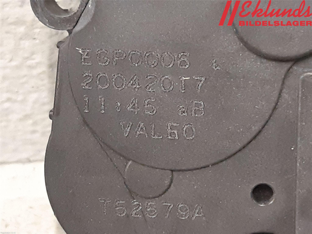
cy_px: 117
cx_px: 156
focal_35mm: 26
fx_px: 234
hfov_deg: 67.3
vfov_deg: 53.1
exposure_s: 1/25
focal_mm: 3.93
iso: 320
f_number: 1.7
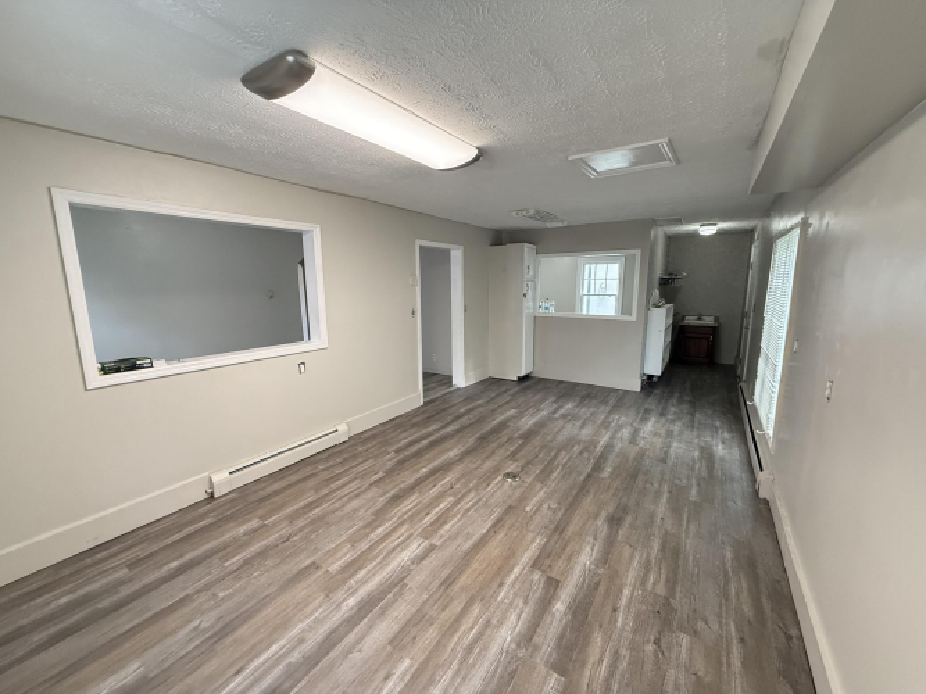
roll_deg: +1.1
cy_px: 347
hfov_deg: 102.1
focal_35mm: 14
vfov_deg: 85.7
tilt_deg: -9.6
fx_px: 374
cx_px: 463
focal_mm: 2.22
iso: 500
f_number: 2.2
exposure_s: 1/120
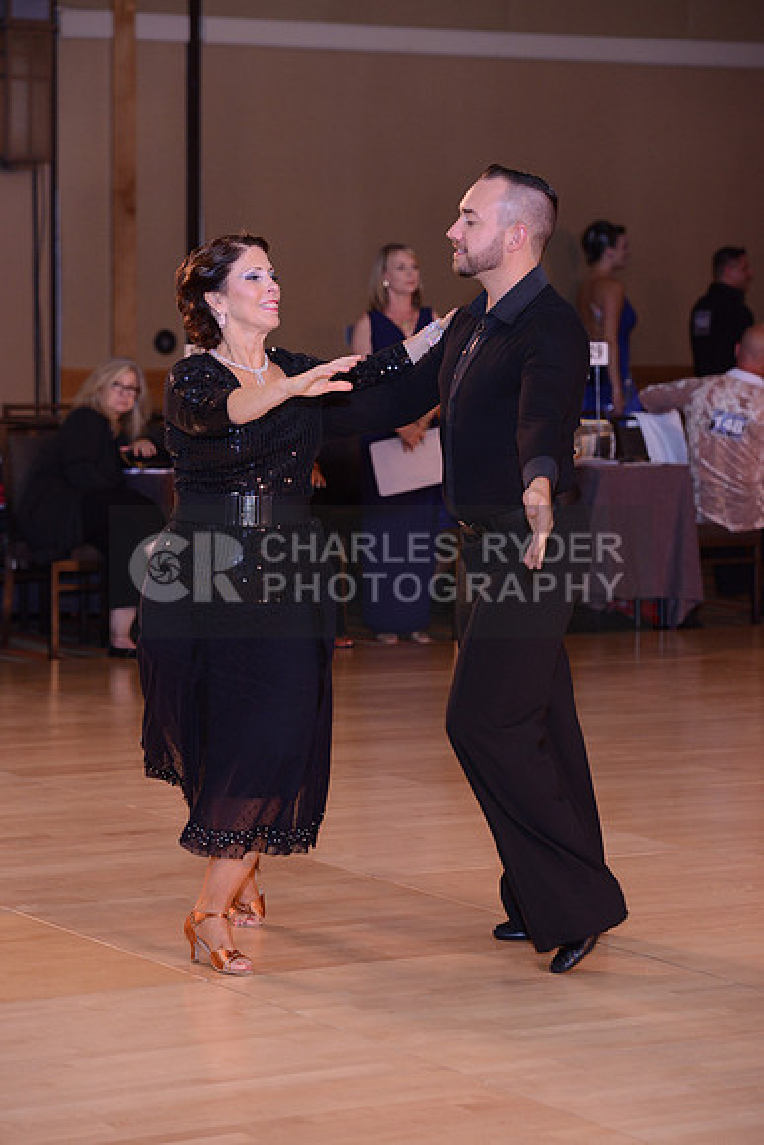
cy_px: 572
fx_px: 3690
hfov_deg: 11.8
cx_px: 382
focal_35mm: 116
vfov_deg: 17.6
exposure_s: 1/250
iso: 1600
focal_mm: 116
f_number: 5
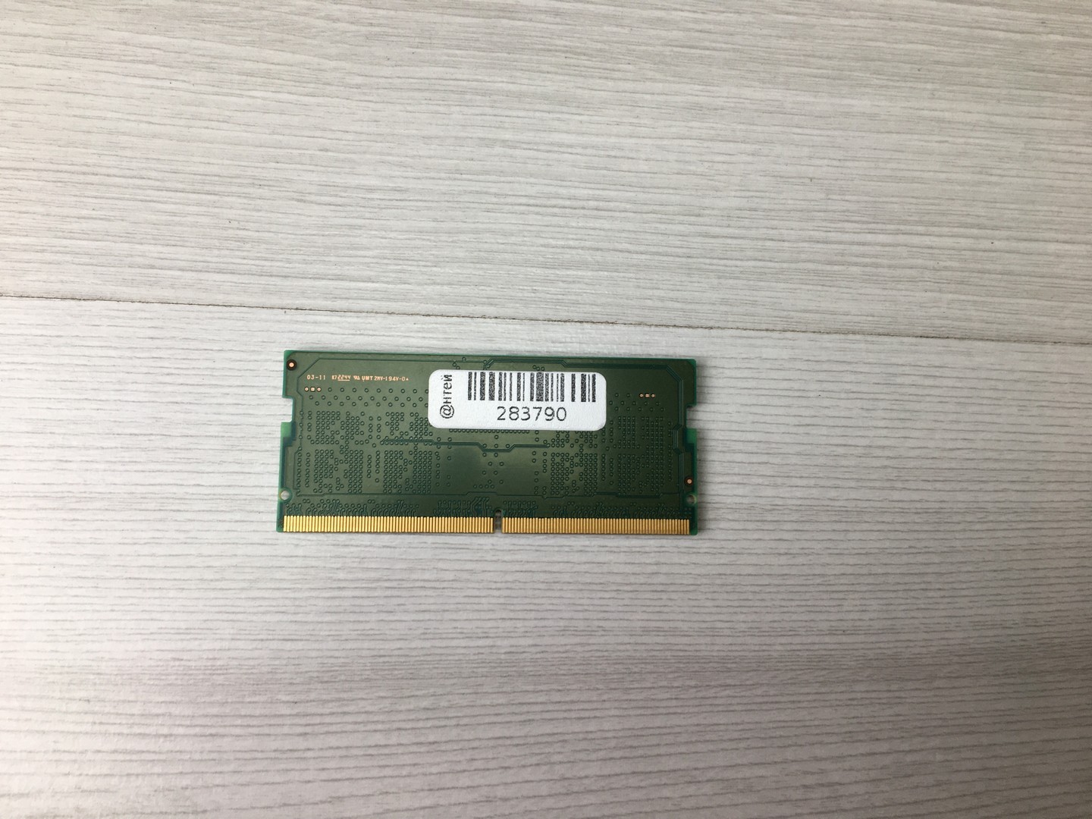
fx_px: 915
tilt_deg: -80.4
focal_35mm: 29
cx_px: 546
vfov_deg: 48.2
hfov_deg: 61.7
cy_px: 410
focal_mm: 4.15
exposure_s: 1/100
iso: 32
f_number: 2.2
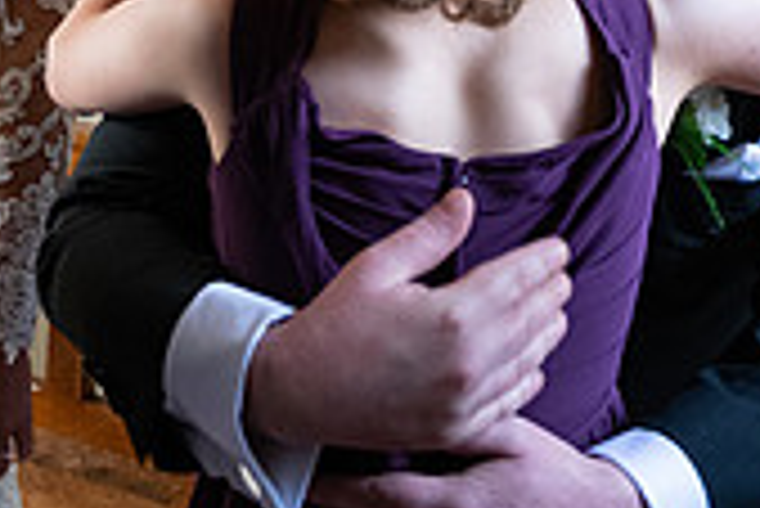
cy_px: -214
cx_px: 45
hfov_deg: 20.7
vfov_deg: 13.6
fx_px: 2028
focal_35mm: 96
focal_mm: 28
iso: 1250
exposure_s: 1/160
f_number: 3.5
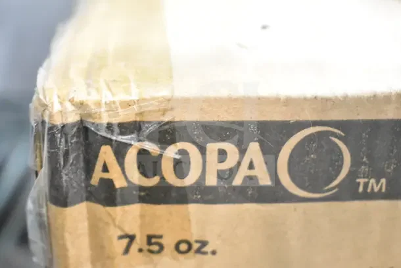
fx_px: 635
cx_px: 200
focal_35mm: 57
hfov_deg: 35.0
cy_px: 134
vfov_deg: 23.8
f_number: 4.8
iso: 5600
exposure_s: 1/60
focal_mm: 38
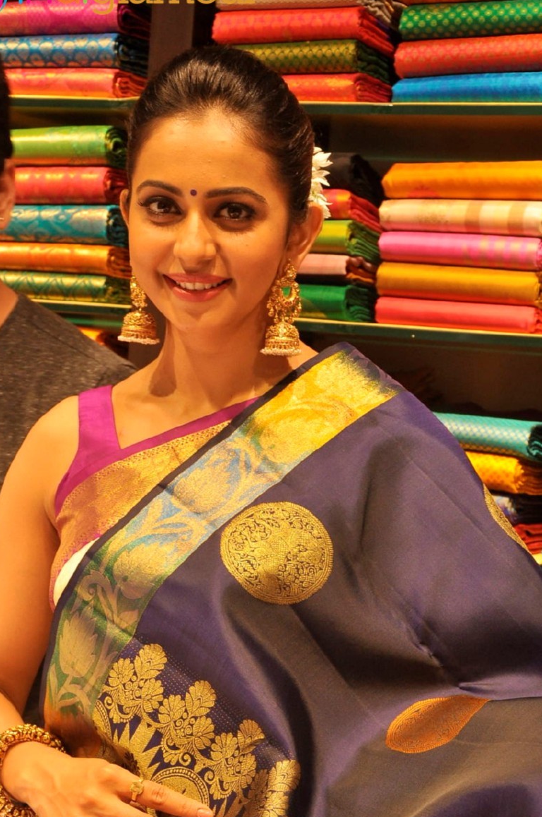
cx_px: 300
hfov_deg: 16.6
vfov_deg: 24.8
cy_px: 489
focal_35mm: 82
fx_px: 1858
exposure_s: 1/125
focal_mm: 42
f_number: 6.3
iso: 800
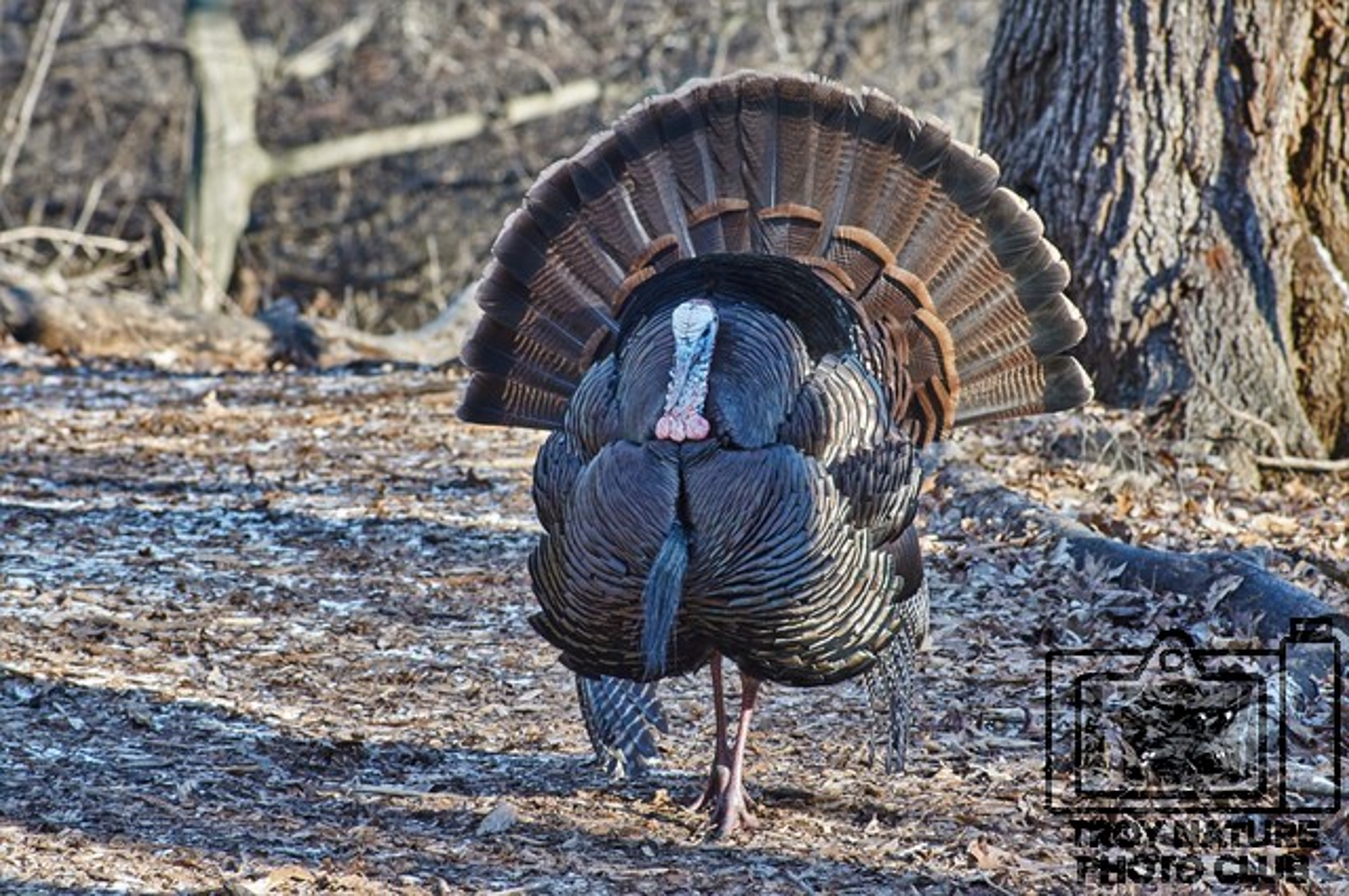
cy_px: 448
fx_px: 11789
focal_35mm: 315
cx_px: 674
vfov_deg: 4.4
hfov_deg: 6.5
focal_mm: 210
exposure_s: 1/100
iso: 1600
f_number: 11
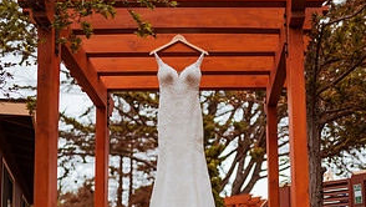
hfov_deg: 37.2
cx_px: 184
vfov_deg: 20.7
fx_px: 544
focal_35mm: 56
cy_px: 214
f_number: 1.4
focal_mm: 35
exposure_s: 1/3200
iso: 100
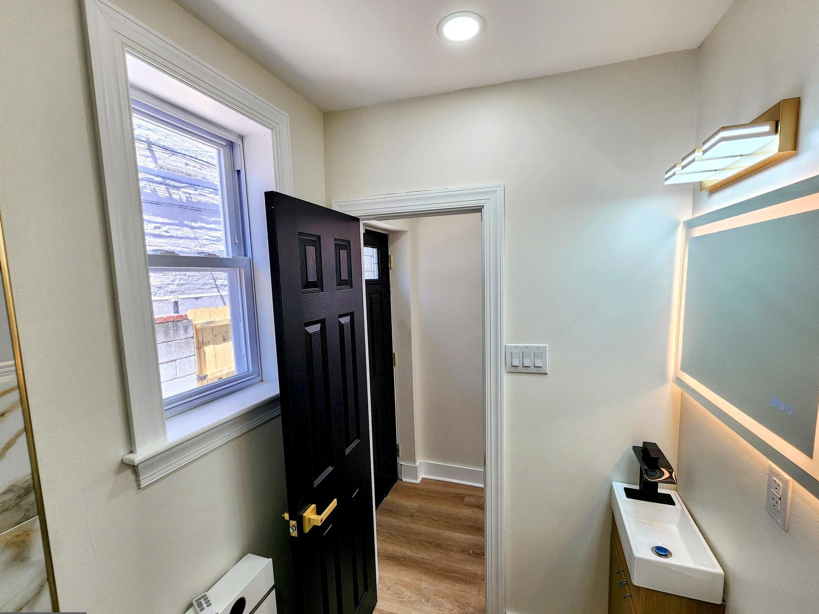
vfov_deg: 85.6
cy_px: 317
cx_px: 420
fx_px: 331
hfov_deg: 102.0
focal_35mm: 14
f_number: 2.2
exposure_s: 1/122
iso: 50
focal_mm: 2.2
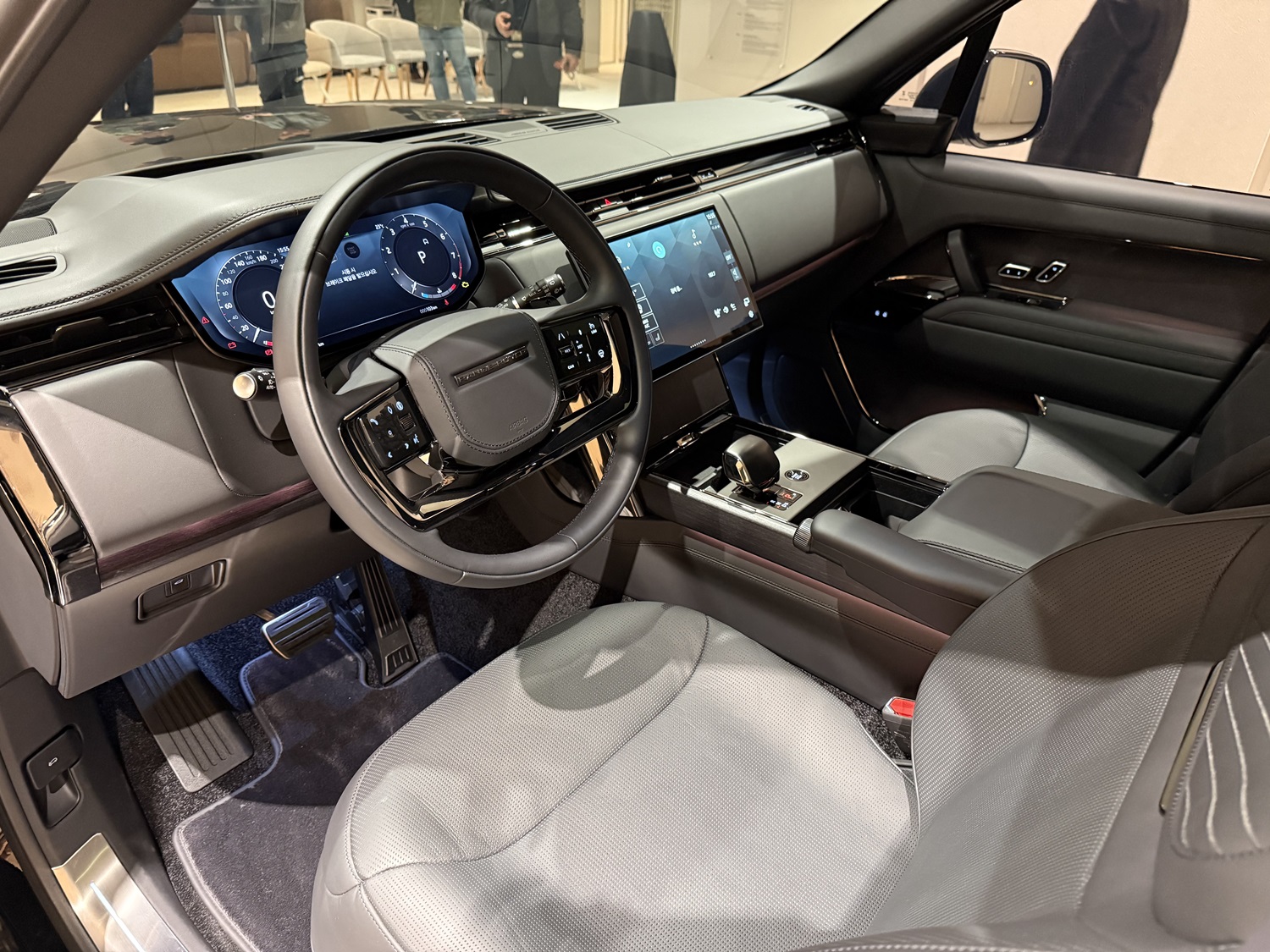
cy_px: 476
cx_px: 635
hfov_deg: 71.6
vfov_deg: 56.8
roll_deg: -2.2
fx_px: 881
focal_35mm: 24
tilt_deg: -31.6
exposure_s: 1/40
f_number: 1.78
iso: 1000
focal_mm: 6.76
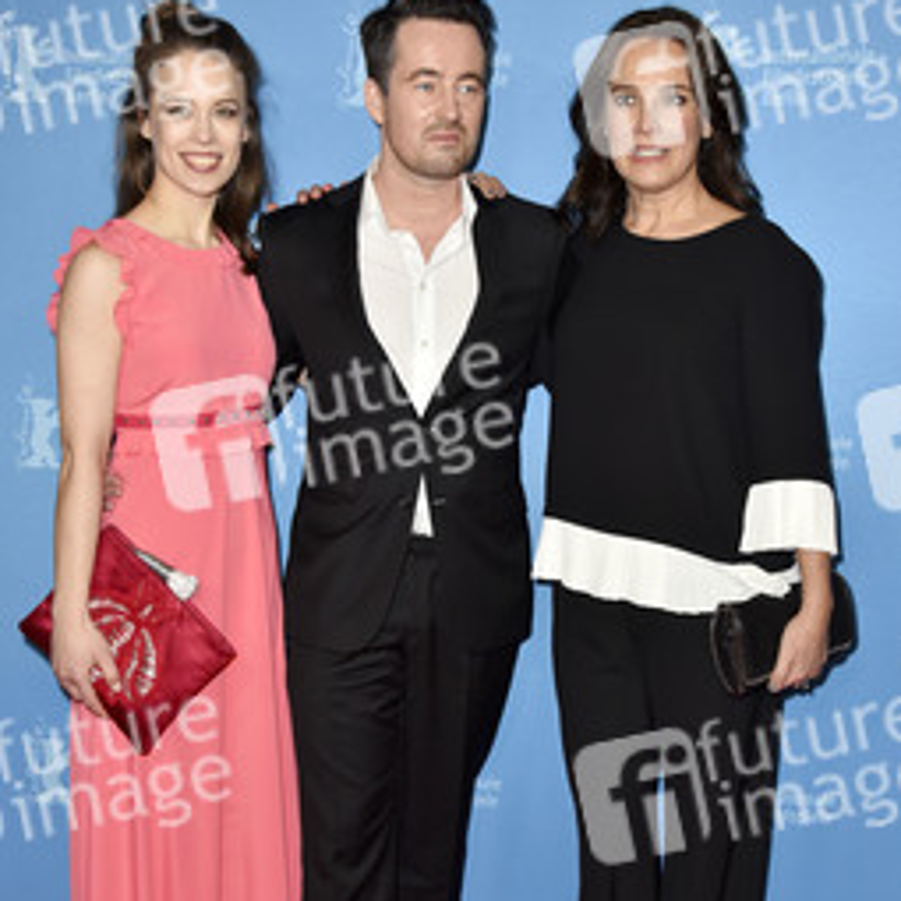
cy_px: 604
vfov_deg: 30.3
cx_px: 435
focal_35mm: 56
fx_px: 1649
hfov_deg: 30.6
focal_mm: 42
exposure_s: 1/125
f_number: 5.6
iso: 640
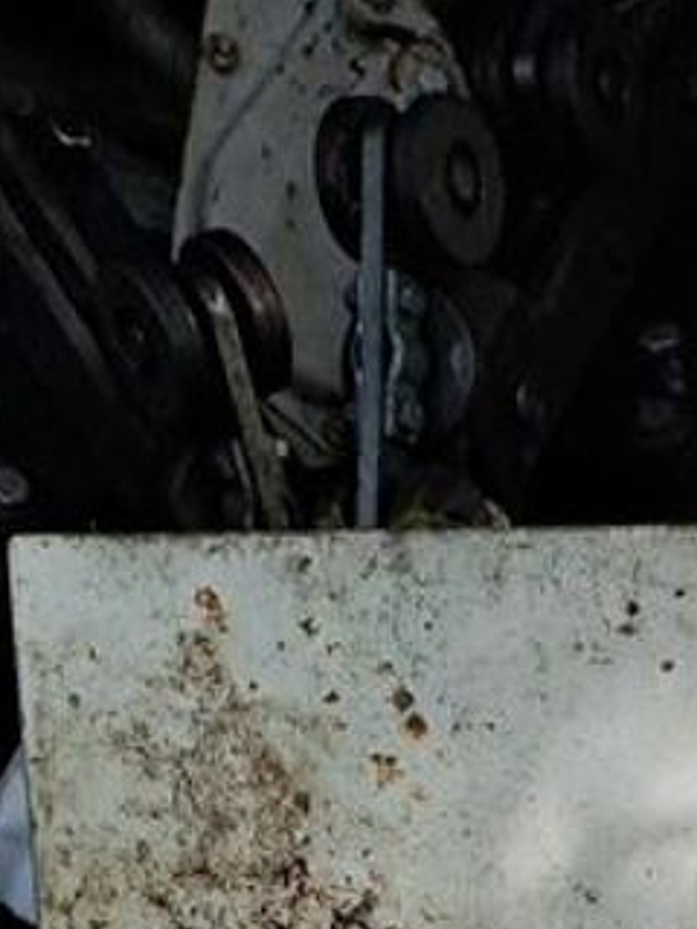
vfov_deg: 15.3
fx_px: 2792
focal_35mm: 104
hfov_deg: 13.2
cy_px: 1833
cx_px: 1156
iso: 32
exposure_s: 1/100
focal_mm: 4.65
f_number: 1.8
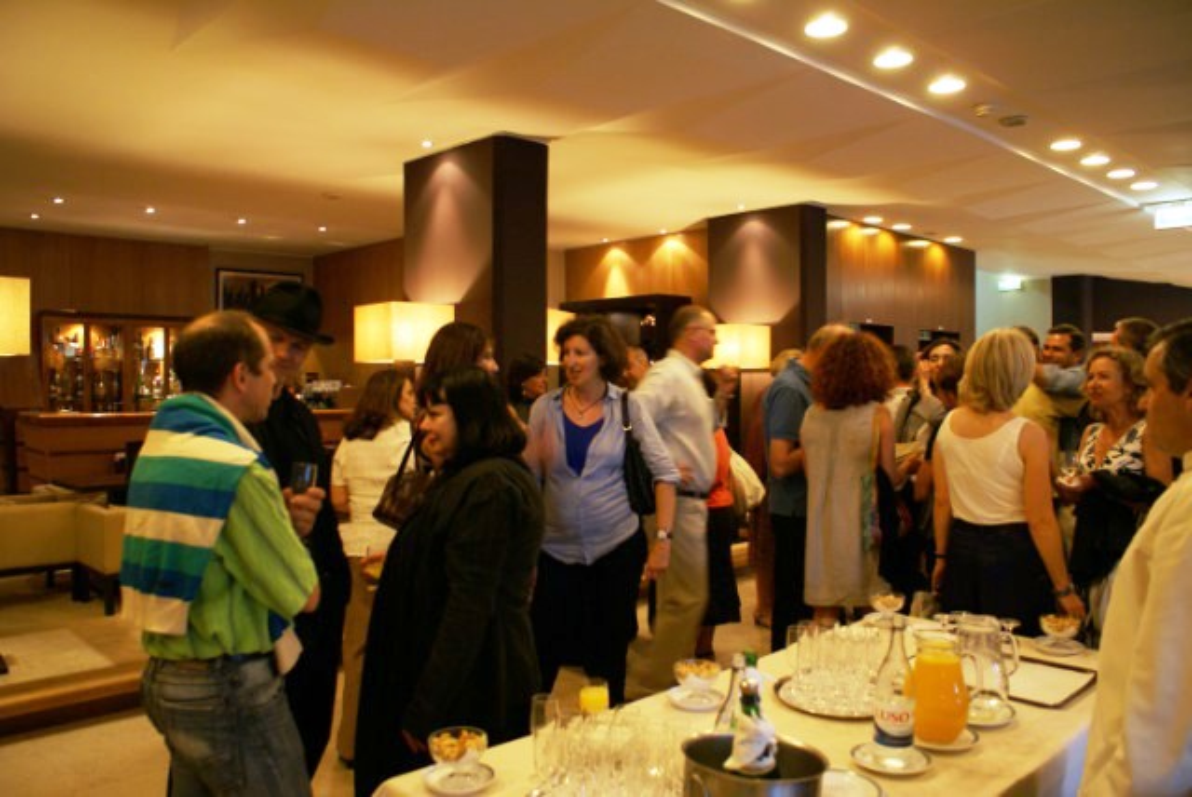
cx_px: 596
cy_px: 398
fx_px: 895
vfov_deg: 48.0
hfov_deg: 67.3
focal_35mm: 27
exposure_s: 1/20
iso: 400
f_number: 3.5
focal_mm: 18
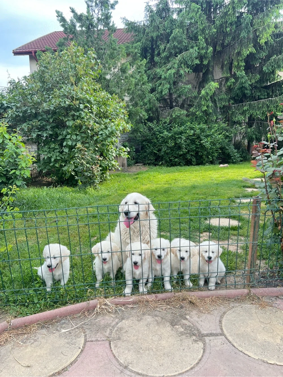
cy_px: 188
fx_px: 284
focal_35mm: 26
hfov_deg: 53.0
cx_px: 142
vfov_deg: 67.3
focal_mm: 5.7
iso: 50
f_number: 1.5
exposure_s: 1/344
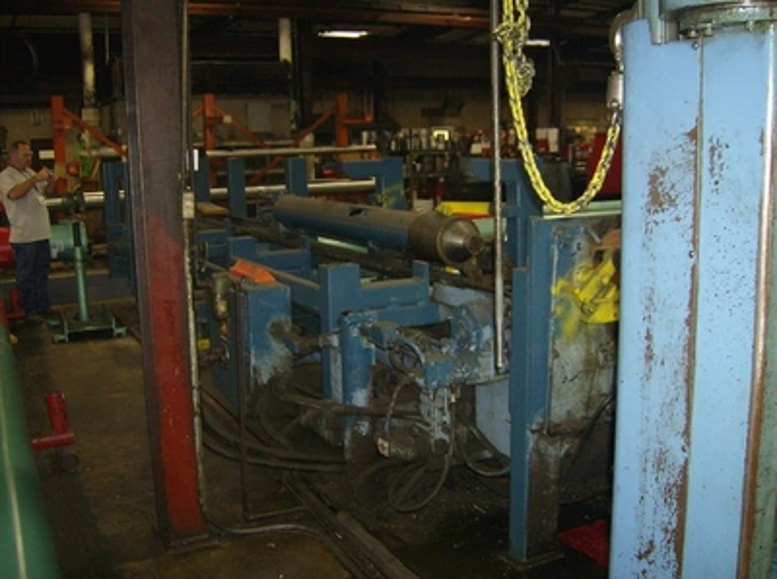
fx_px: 806
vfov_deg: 39.5
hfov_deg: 51.5
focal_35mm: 36
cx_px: 388
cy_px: 290
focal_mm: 6
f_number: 2.8
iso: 200
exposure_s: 1/60
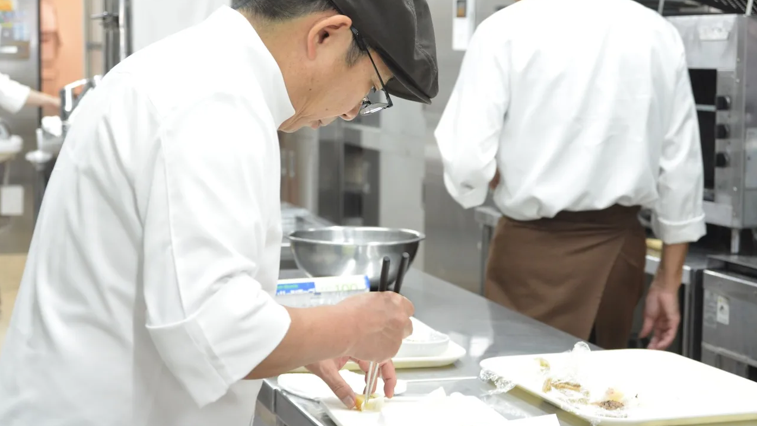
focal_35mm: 82
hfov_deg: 25.9
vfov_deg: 14.7
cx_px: 378
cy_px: 225
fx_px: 1646
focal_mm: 78
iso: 3200
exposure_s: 1/80
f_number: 8
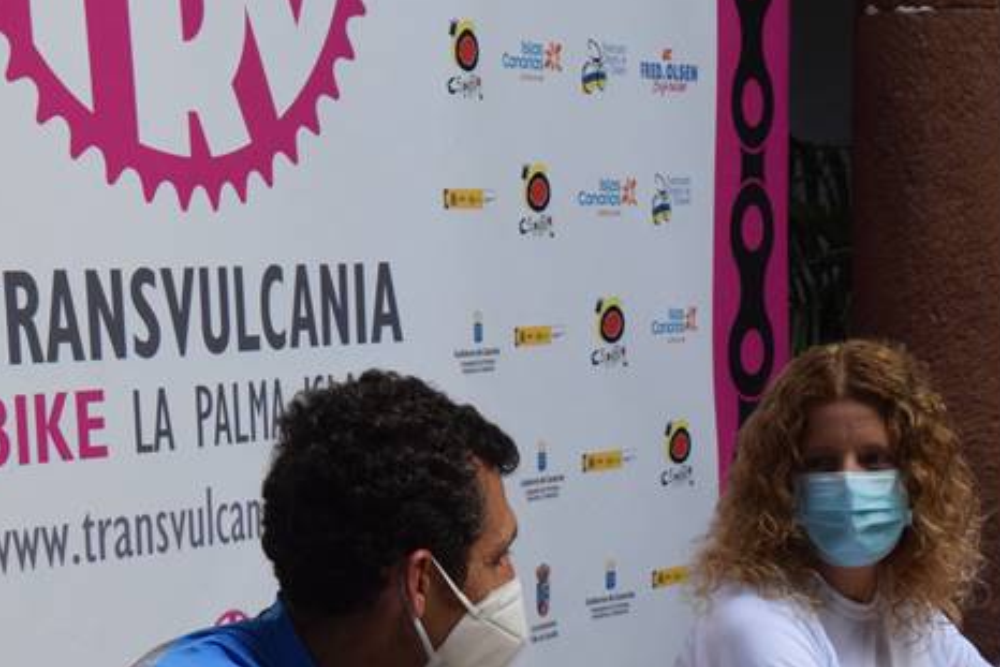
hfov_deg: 18.5
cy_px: 592
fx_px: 3056
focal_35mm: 110
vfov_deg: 12.4
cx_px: 745
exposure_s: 1/800
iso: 2500
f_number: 8
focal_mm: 38
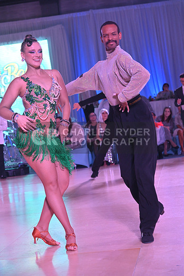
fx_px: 598
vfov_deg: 26.0
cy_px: 138
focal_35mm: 78
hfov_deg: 17.5
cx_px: 92
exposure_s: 1/400
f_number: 5
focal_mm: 78
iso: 2800
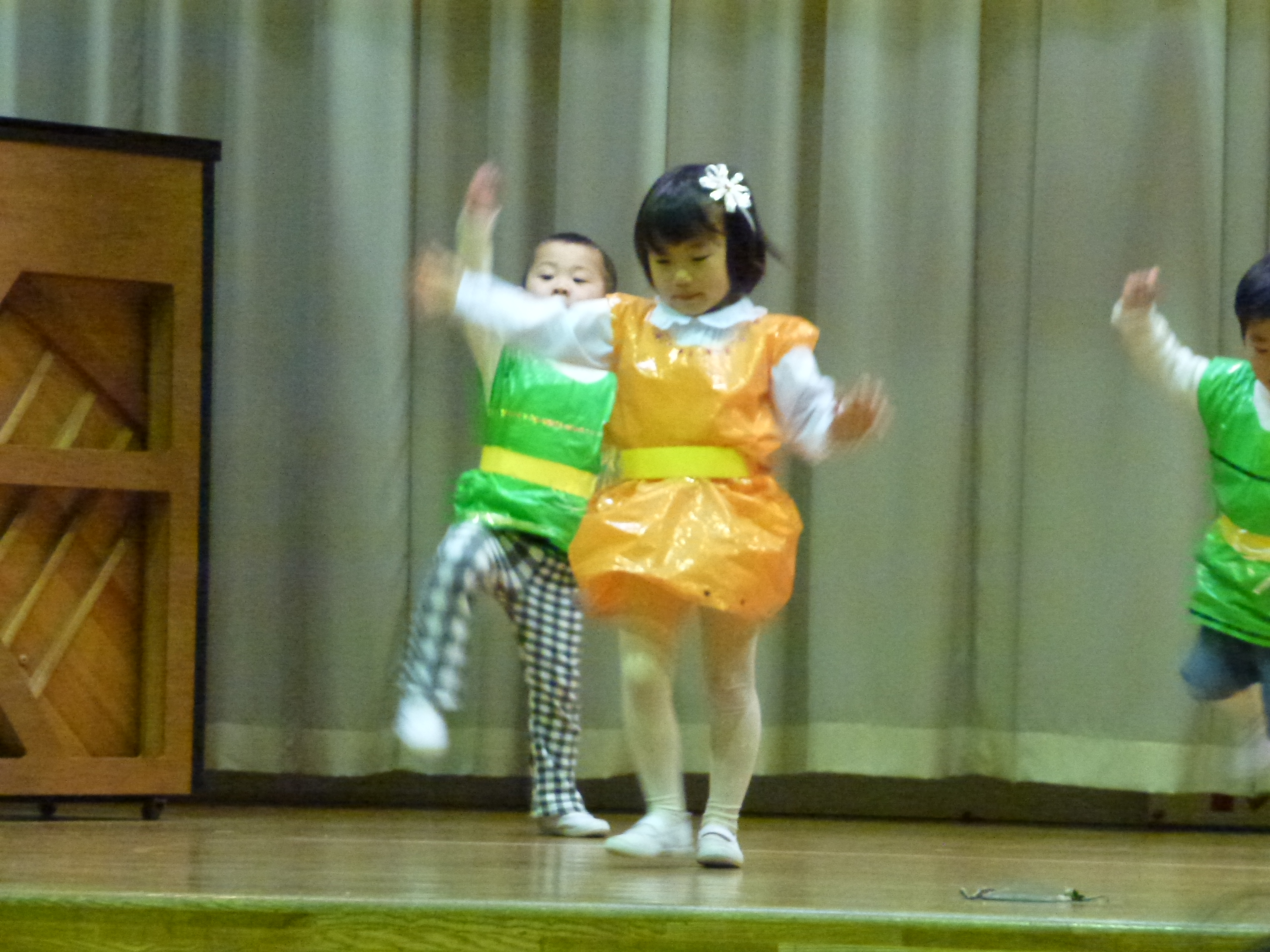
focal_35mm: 142
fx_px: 5210
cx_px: 635
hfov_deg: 13.9
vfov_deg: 10.4
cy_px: 476
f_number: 5.3
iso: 1600
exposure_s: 1/30
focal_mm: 25.5
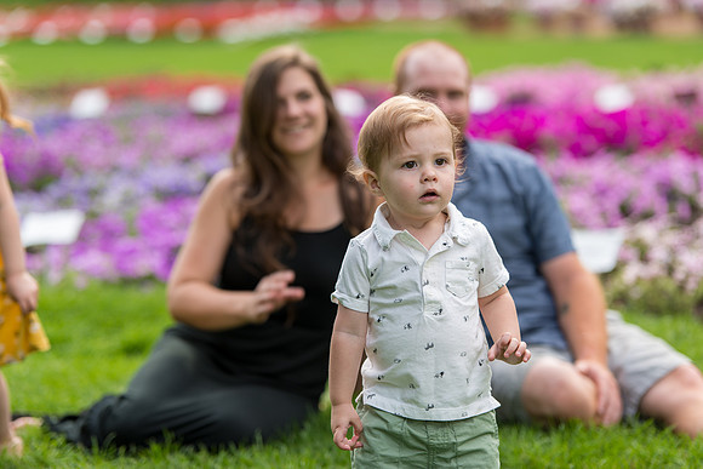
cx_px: 352
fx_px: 2539
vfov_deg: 10.6
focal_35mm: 130
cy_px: 234
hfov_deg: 15.8
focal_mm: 130
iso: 100
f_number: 3.2
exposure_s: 1/250
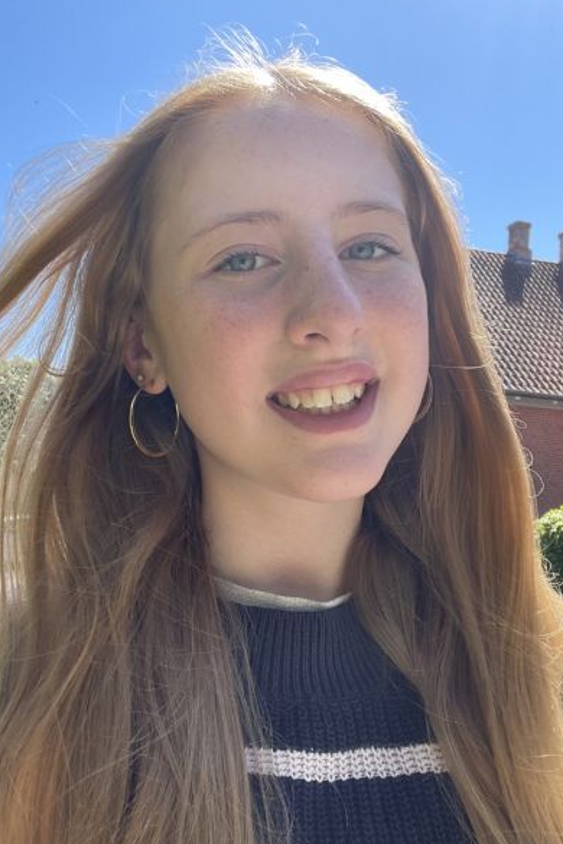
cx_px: 263
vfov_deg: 58.7
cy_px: 418
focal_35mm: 32
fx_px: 751
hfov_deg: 41.1
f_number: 2.2
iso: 25
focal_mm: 2.71
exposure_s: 1/236
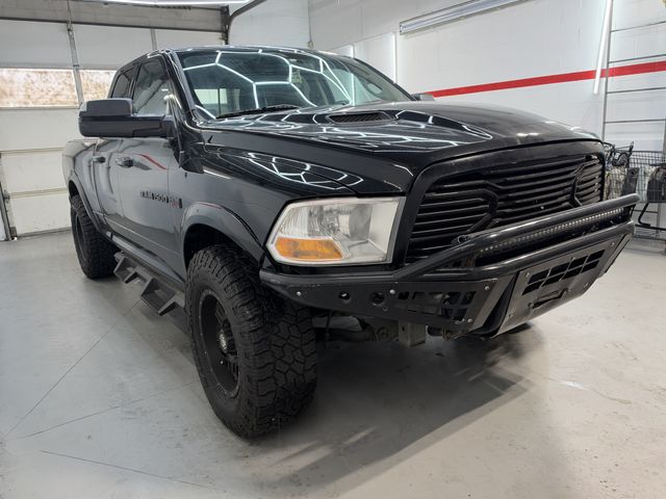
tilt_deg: -12.9
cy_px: 250
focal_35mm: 25
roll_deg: +3.1
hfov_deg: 69.4
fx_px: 481
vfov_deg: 54.9
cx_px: 333
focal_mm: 6.93
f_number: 1.8
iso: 125
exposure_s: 1/120
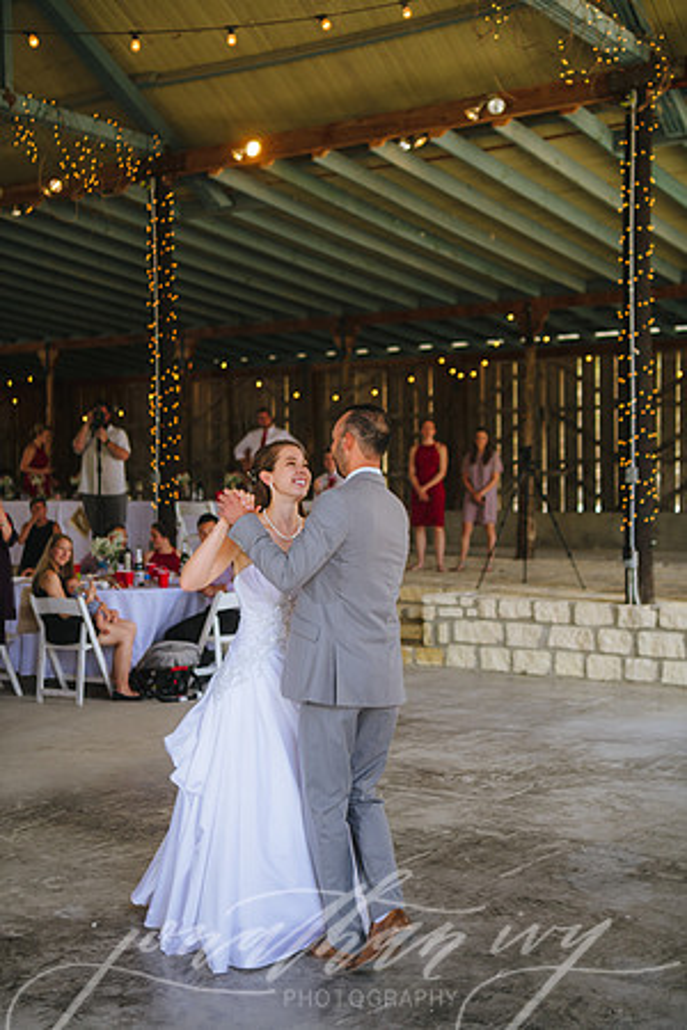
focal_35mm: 48
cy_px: 515
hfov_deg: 28.1
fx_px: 1374
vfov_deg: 41.1
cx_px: 344
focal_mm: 48
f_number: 2.8
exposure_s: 1/160
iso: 160
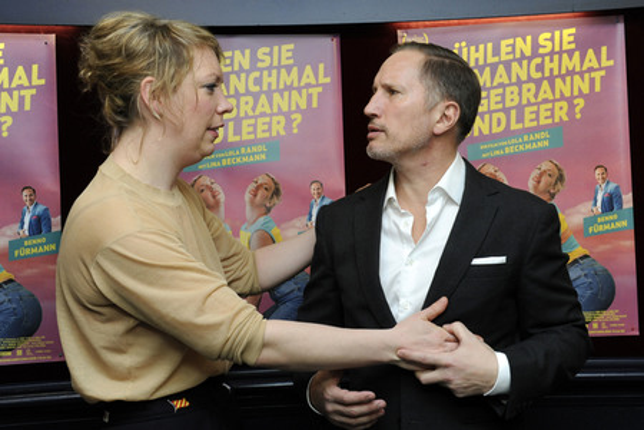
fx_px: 805
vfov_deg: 29.9
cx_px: 322
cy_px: 215
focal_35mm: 45
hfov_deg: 43.6
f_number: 9
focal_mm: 45
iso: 2000
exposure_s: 1/125
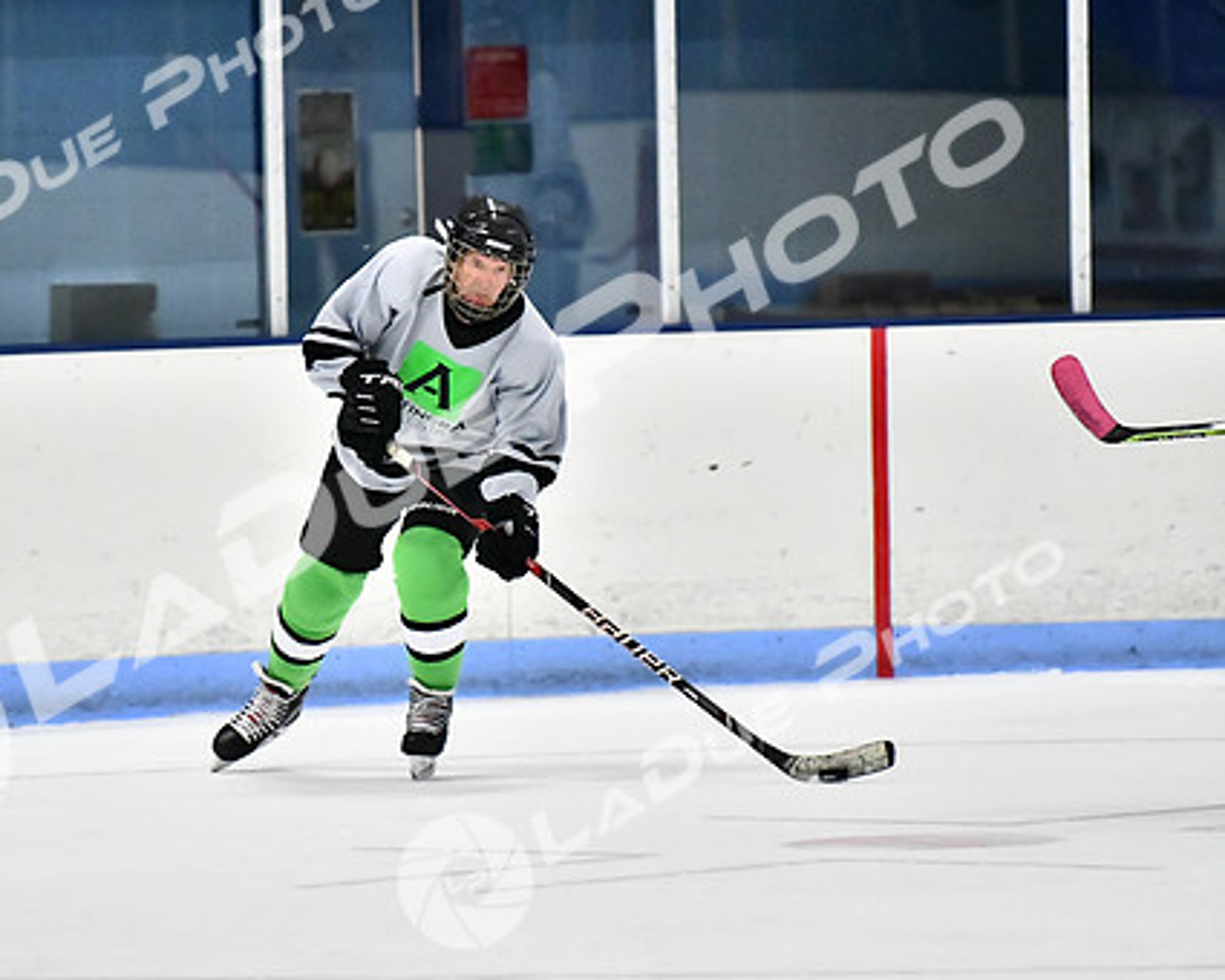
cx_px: 392
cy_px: 457
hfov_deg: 5.3
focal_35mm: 365
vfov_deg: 4.2
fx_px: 13233
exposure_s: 1/1600
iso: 8000
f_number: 2.8
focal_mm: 190
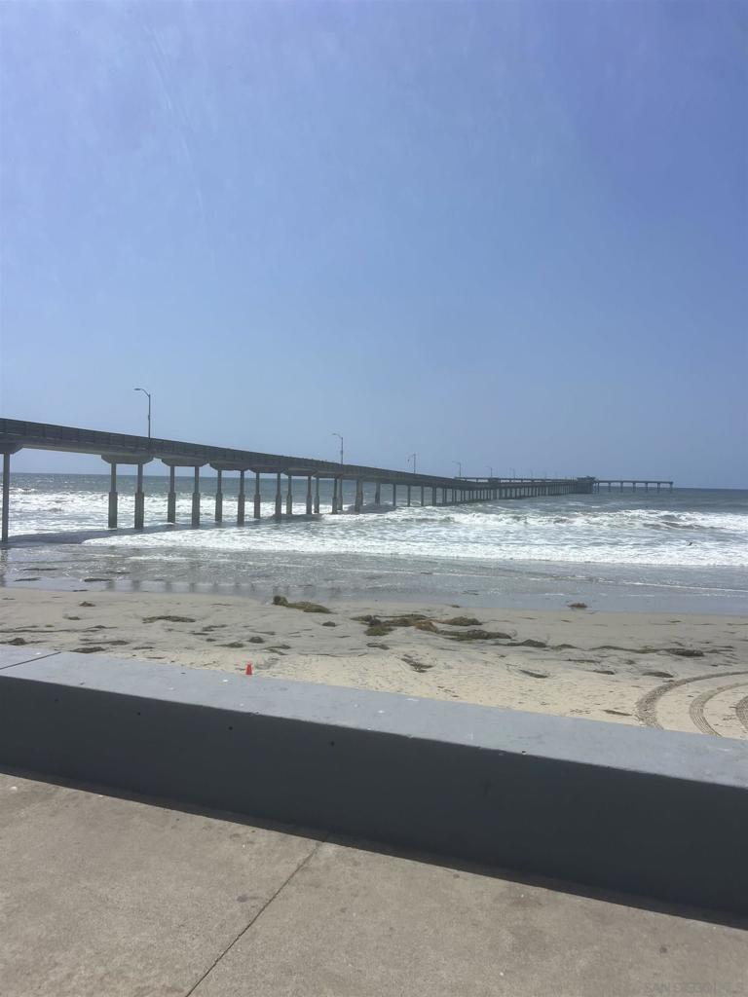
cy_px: 498
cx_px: 374
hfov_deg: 53.1
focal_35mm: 26
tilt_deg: -2.5
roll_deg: -2.7
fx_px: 749
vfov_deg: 67.3
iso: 50
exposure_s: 1/10309
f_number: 1.5
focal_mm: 5.7
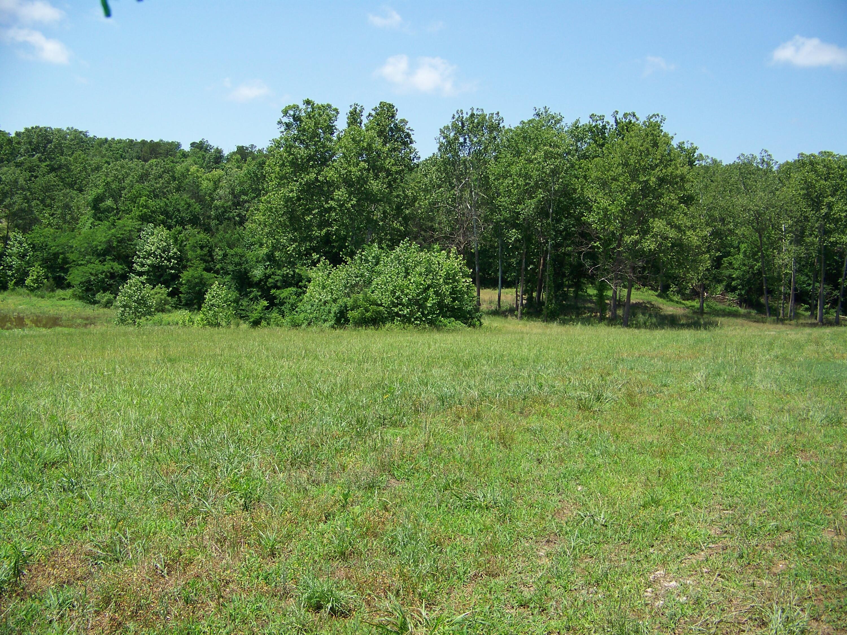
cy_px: 318
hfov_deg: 51.4
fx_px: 881
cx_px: 424
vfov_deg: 39.7
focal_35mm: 36
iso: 64
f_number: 2.8
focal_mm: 5.85
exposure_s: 1/640
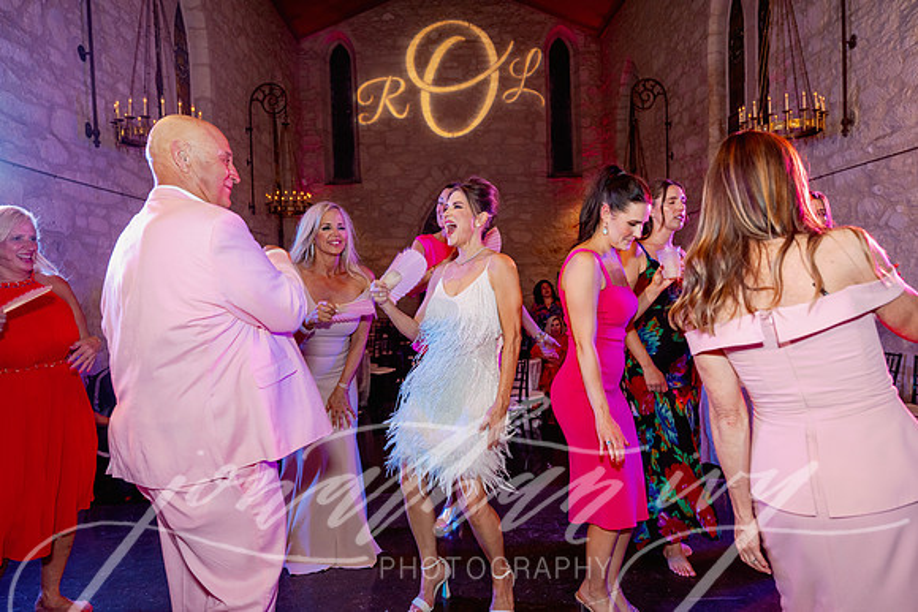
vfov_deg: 53.2
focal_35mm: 24
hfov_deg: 73.7
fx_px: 612
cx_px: 459
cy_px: 306
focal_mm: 24
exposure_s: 1/160
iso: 1250
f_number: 3.5
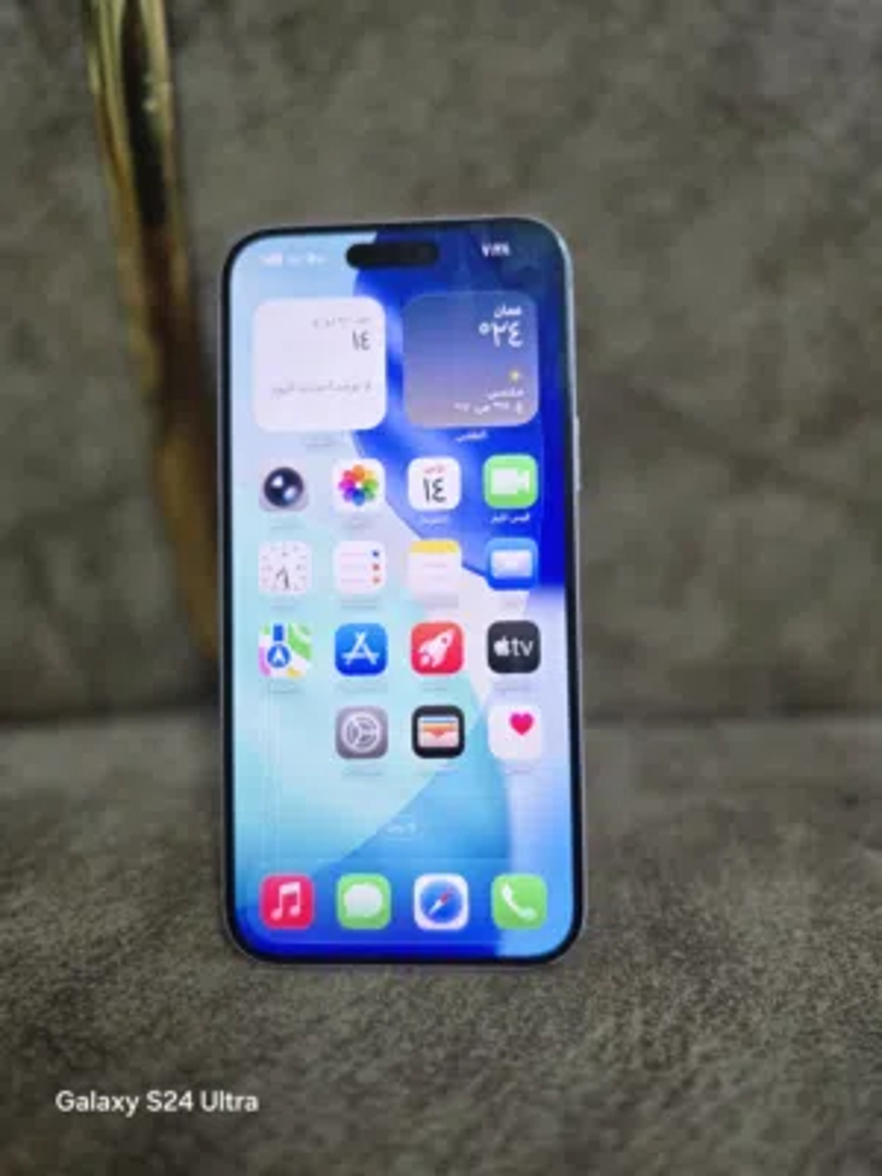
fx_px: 781
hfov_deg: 58.9
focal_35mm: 23
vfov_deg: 73.9
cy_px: 588
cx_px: 441
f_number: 1.7
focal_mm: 6.3
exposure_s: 1/100
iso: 250
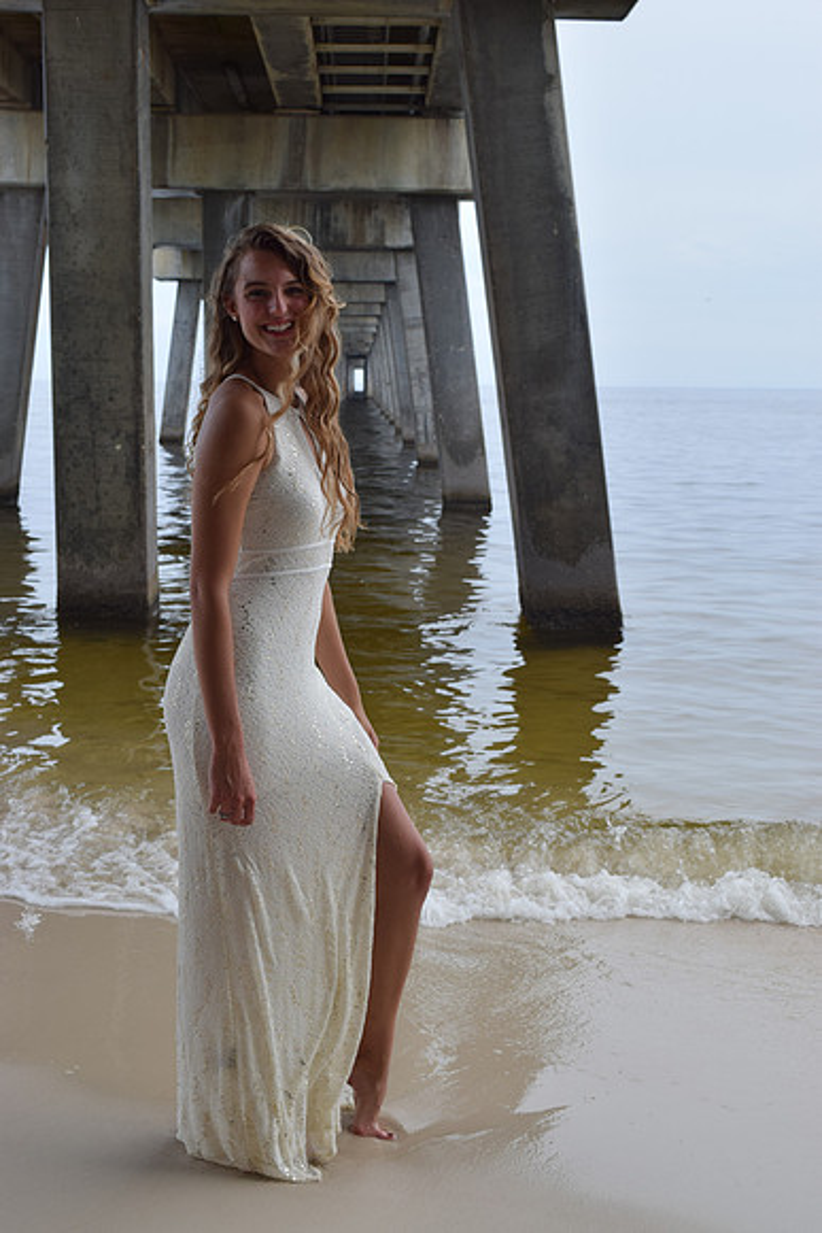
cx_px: 411
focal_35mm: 48
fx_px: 1643
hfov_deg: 28.1
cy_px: 616
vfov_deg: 41.1
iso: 200
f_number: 8
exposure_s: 1/320
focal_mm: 32
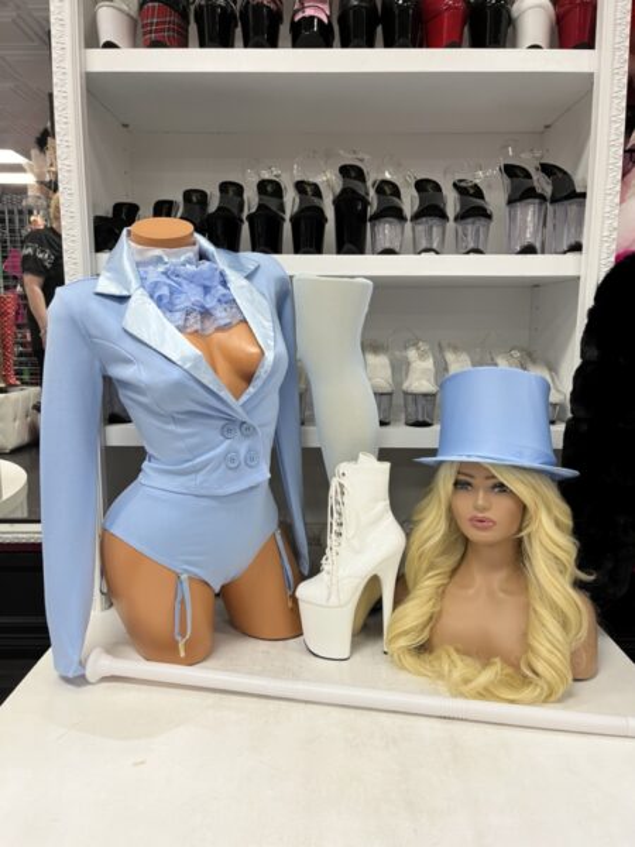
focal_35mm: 26
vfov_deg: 67.3
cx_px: 318
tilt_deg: -8.6
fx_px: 636
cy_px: 424
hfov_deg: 53.1
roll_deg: -0.6
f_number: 1.6
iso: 125
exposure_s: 1/60
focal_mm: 5.1
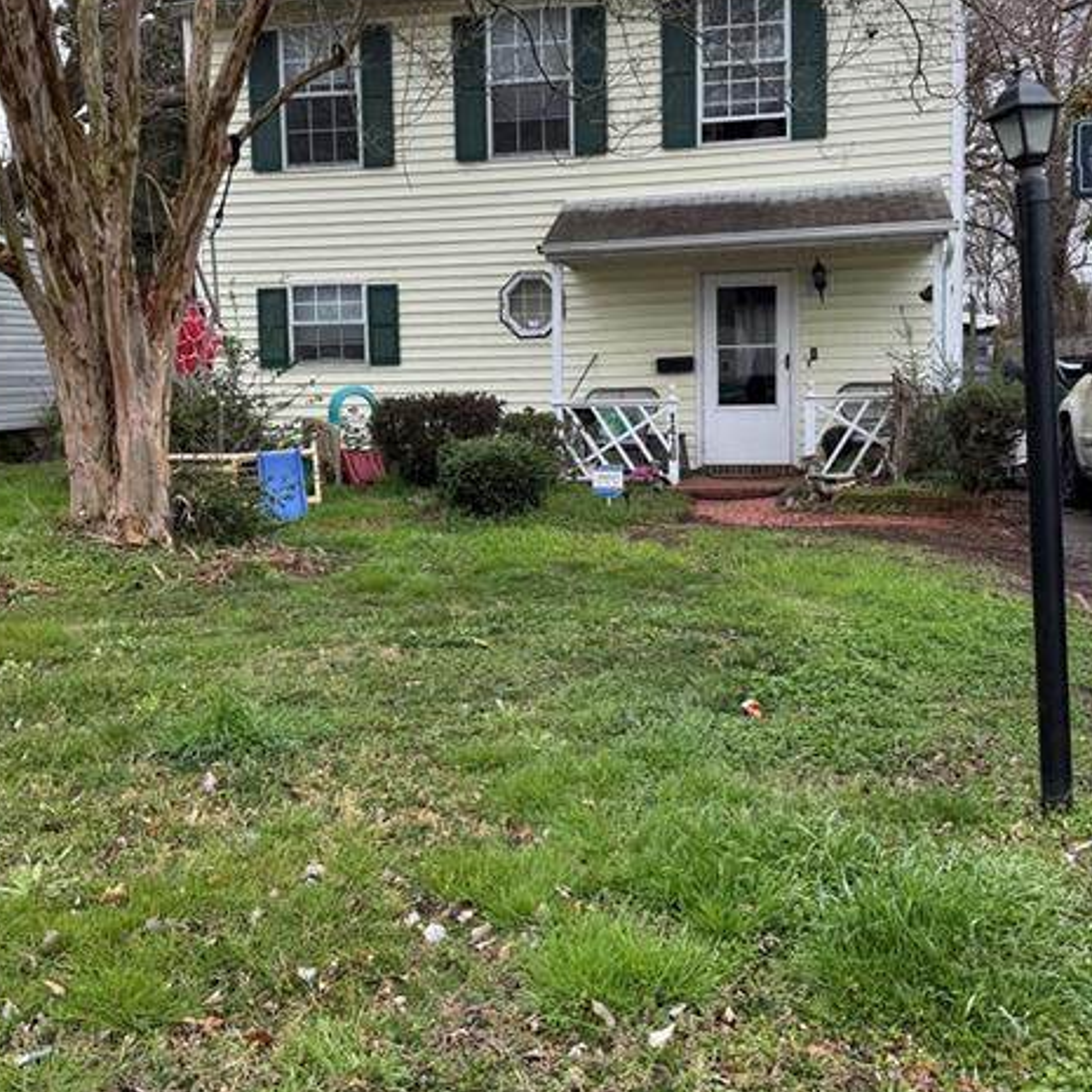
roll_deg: +1.6
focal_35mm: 35
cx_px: 533
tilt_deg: -3.7
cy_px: 460
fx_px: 1249
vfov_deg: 47.1
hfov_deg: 47.2
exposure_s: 1/747
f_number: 1.78
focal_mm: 6.76
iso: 80
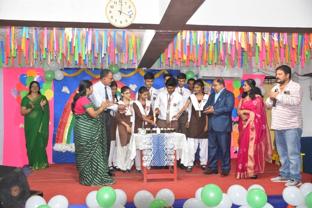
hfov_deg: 49.5
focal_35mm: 39
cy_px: 104
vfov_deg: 34.2
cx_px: 156
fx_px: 338
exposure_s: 1/80
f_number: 4.5
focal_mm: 26
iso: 800
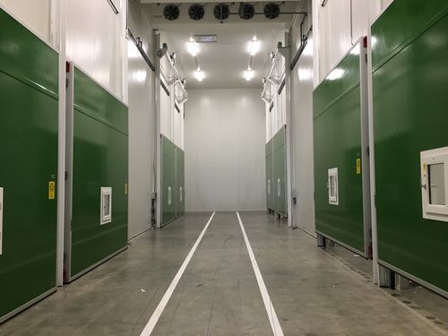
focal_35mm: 29
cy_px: 168
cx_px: 224
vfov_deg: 48.2
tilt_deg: +2.7
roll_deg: +1.1
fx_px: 375
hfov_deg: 61.7
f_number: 2.2
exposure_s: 1/33
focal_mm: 4.15
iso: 125
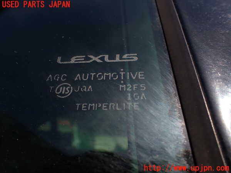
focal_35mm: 30
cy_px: 86
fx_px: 200
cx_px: 116
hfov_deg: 60.0
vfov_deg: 46.8
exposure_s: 1/160
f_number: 9
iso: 100
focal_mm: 5.4
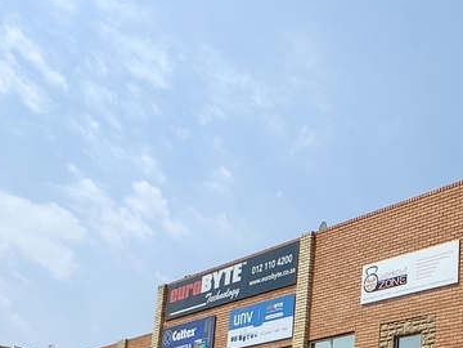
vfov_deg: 26.7
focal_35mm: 50
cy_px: 385
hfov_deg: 35.6
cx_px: 430
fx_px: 669
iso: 50
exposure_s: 1/1266
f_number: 1.9
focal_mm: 1.78
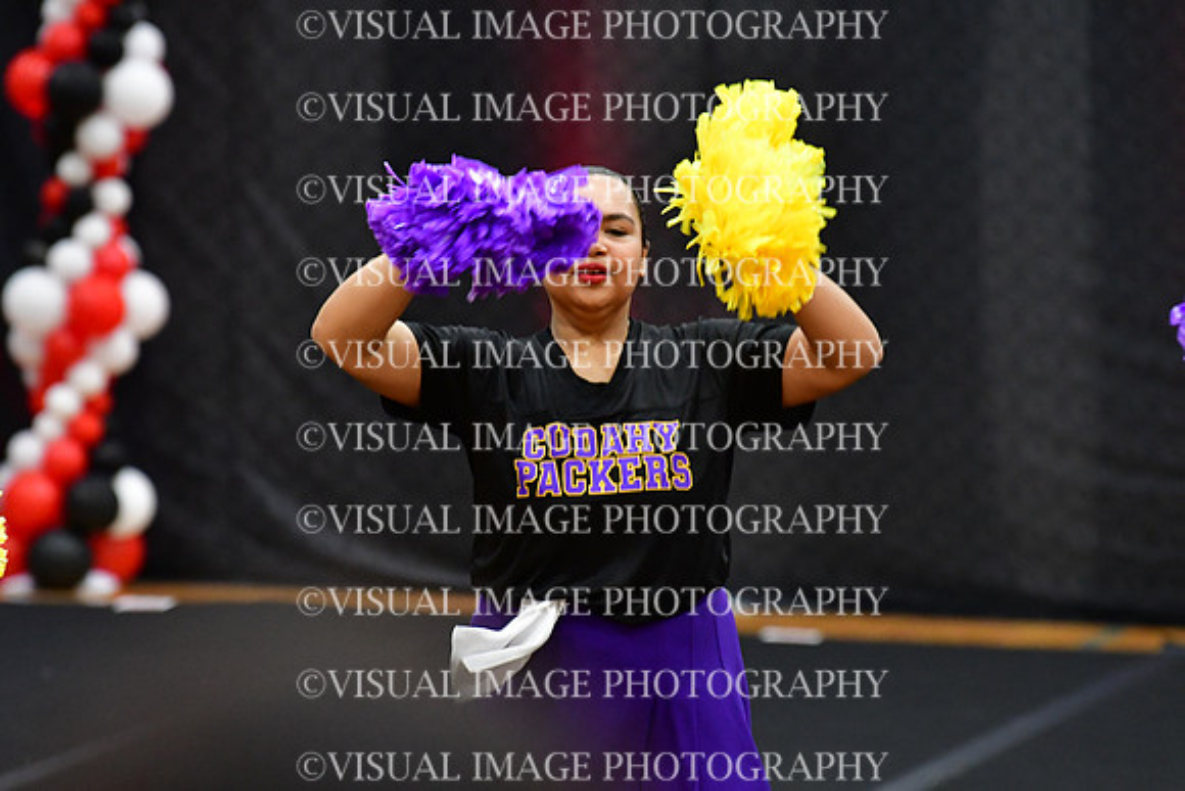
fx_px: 9877
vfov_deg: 4.6
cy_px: 396
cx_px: 592
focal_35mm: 300
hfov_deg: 6.9
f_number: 3.5
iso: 5000
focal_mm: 200
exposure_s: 1/500
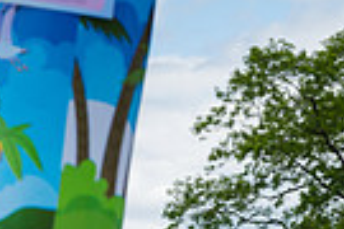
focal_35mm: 236
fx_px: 2255
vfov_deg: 5.7
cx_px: 479
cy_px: 487
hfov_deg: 8.6
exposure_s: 1/640
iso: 400
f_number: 6.3
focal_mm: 55
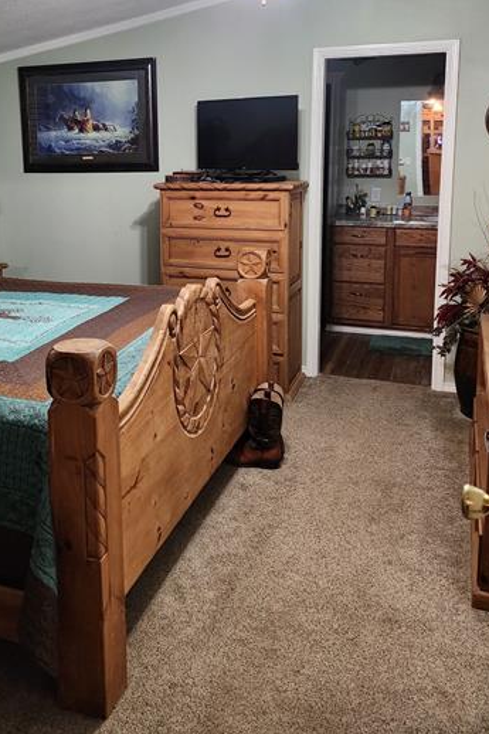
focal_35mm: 37
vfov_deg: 50.8
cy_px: 237
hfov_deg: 35.1
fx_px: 754
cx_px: 120
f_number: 1.8
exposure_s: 1/120
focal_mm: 5
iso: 640
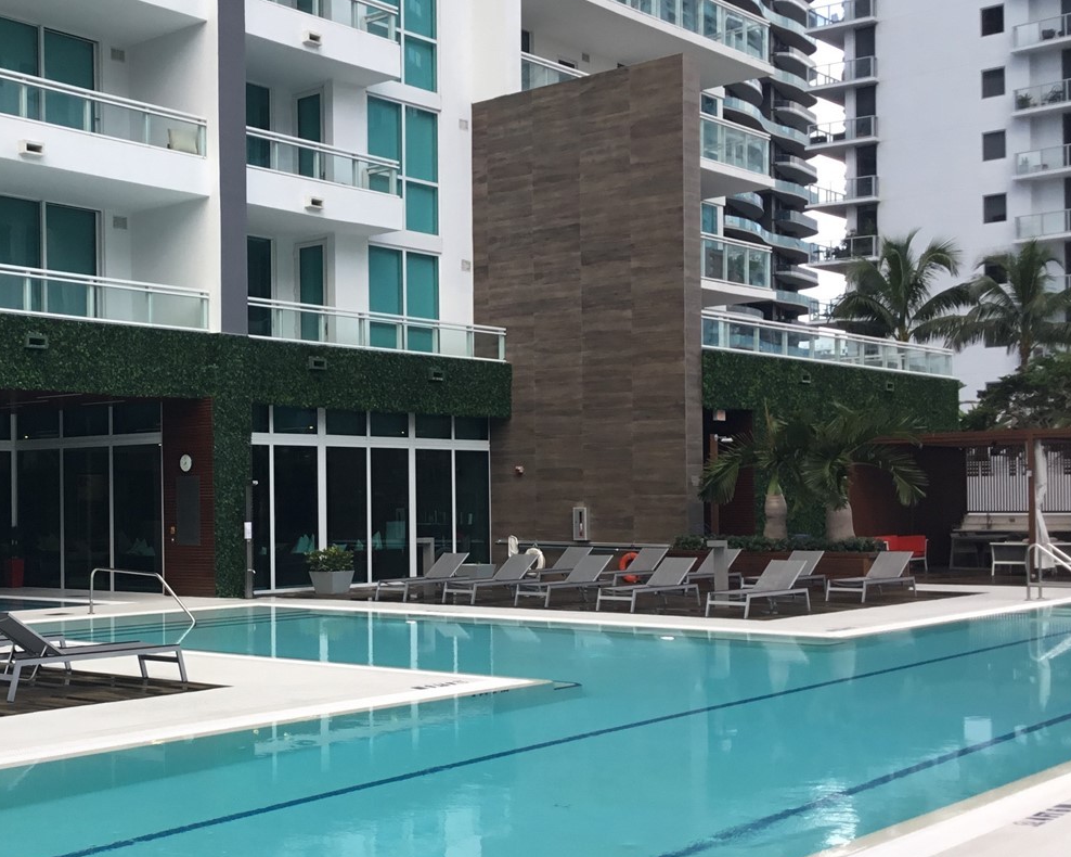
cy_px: 477
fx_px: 1553
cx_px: 319
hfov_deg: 37.4
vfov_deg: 30.8
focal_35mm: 49
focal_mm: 3.3
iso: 25
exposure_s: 1/120
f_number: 2.4
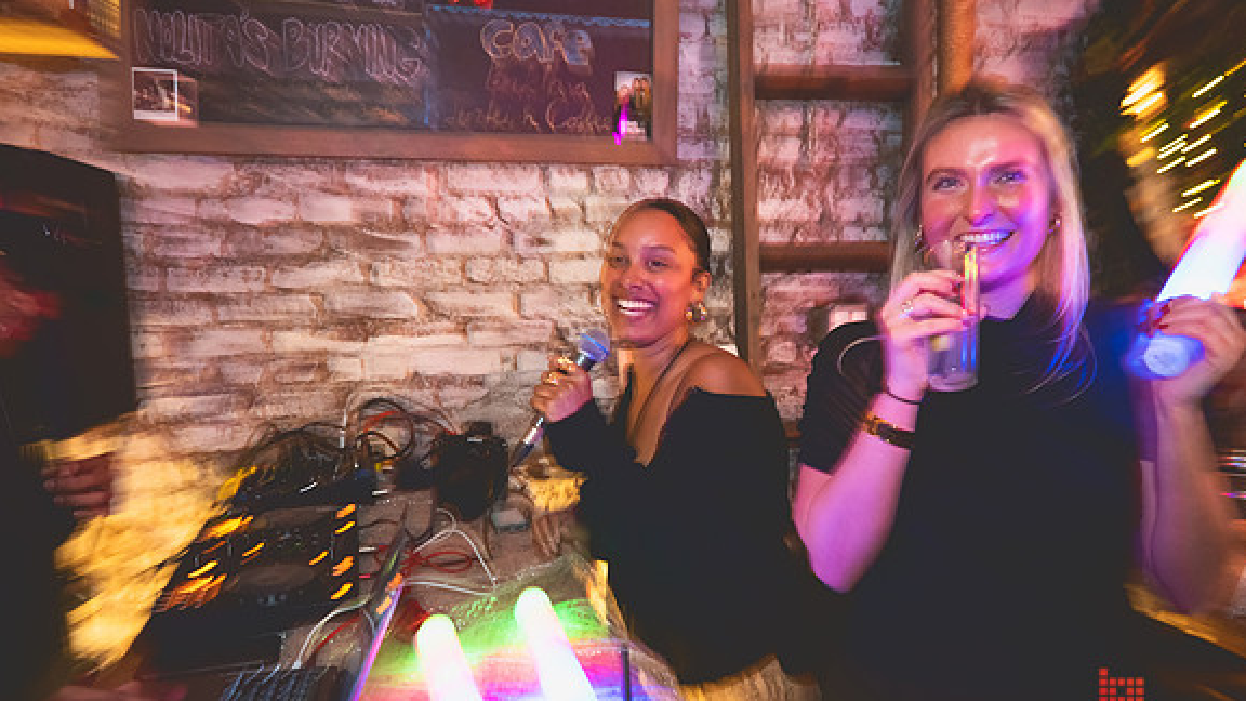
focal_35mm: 28
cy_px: 362
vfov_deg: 41.5
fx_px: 925
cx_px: 625
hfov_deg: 67.9
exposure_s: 1/15
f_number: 2.8
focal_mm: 25.5
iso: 3200
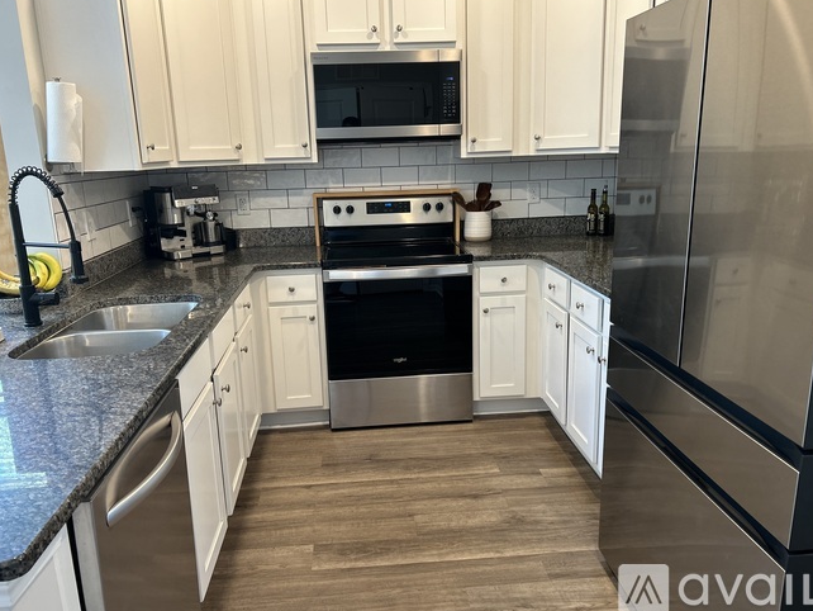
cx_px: 401
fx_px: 634
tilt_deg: -13.7
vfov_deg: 51.4
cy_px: 298
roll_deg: +1.1
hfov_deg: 65.3
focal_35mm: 27
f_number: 1.5
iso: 125
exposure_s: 1/60
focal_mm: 5.7
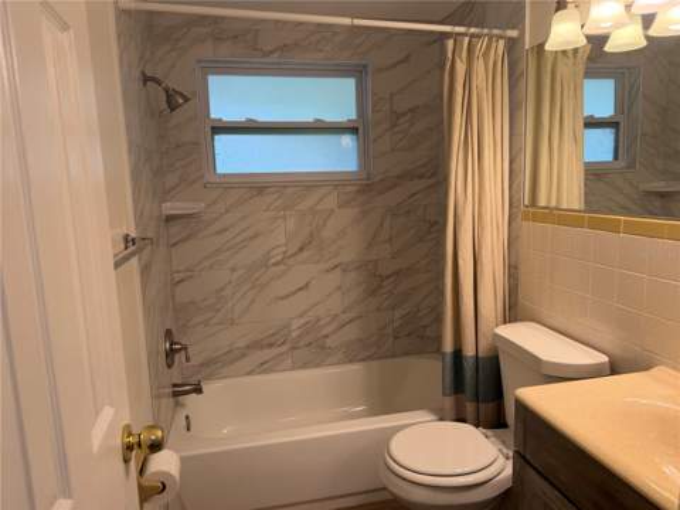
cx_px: 340
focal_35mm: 24
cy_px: 255
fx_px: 471
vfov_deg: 56.8
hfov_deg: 71.6
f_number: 1.78
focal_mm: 6.76
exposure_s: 1/120
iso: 80
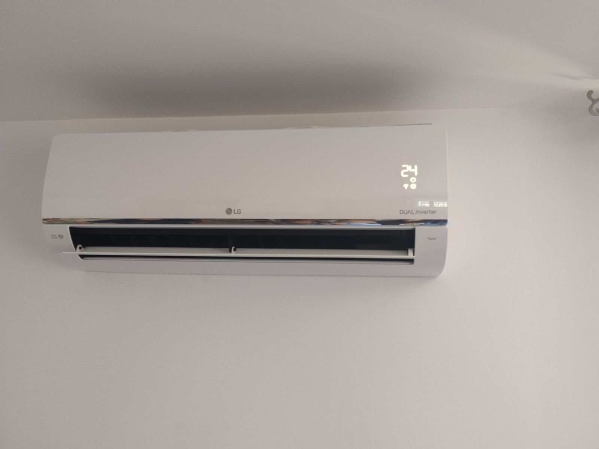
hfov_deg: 61.7
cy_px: 224
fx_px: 502
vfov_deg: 48.2
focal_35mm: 29
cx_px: 300
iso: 320
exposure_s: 1/33.3
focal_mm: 4.22
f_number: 1.8
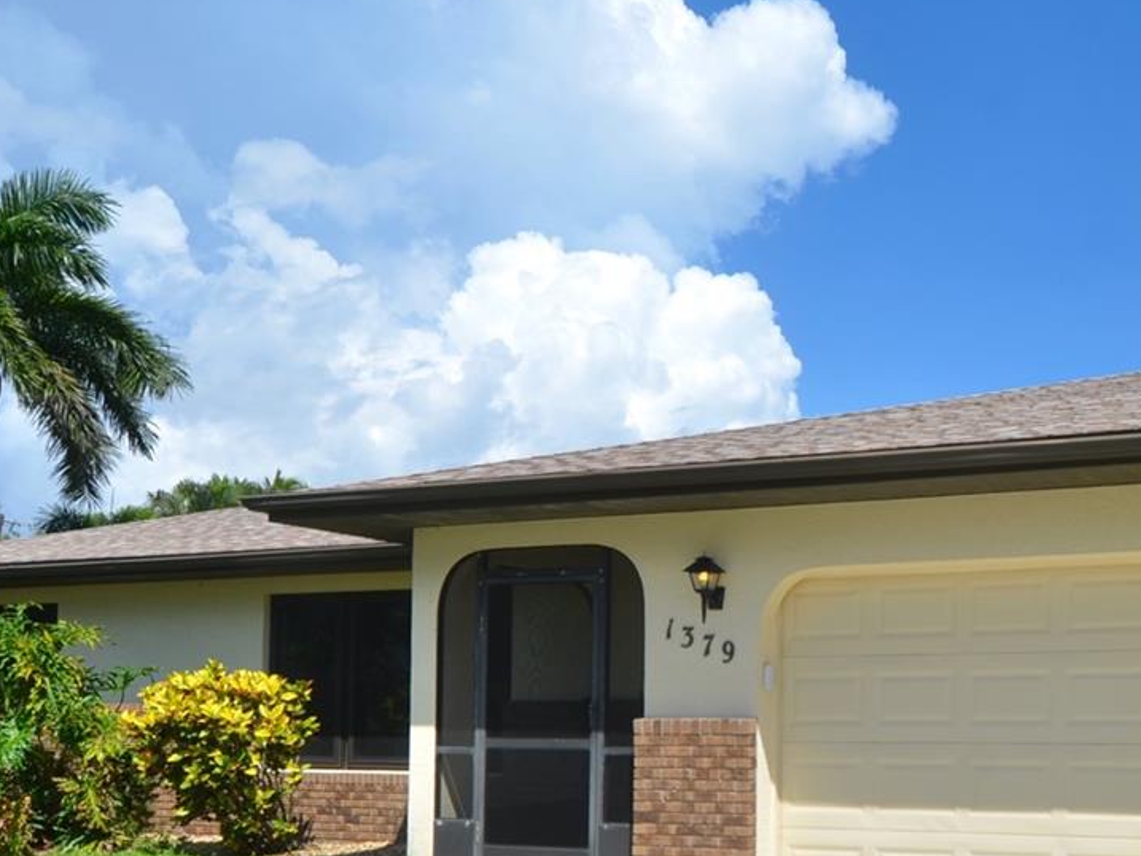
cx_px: 923
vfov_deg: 19.0
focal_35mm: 77
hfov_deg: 24.9
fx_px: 2538
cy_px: 643
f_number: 9
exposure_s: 1/320
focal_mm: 24
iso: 100
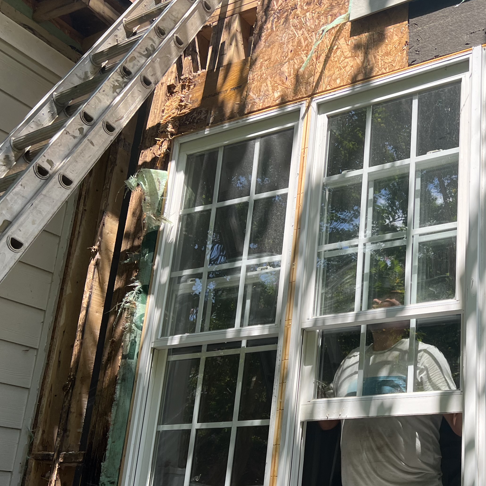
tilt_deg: +19.1
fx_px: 715
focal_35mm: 45
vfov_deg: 37.2
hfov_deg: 35.5
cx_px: 430
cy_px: 318
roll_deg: -2.7
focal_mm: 5.7
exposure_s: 1/1038
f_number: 1.5
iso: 50
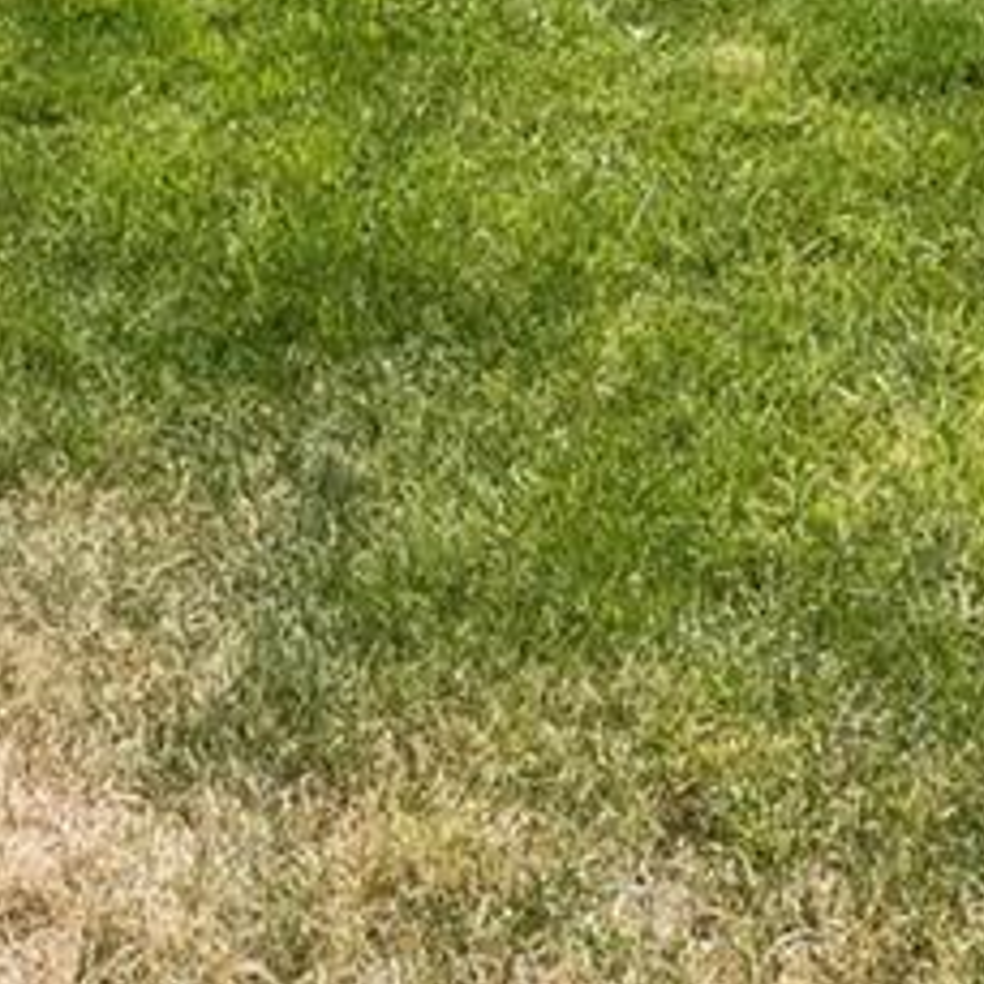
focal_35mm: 89
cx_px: 533
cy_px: -1298
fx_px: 2862
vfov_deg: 14.2
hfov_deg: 19.5
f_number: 10
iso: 200
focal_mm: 10
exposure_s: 1/160
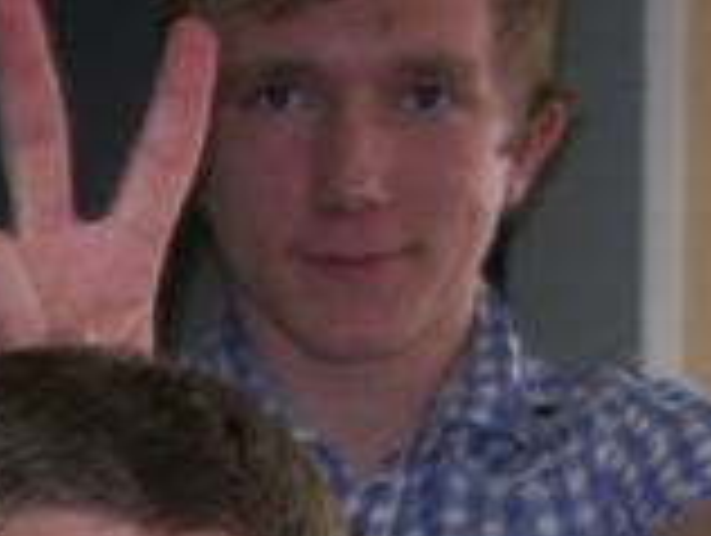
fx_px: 3641
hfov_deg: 11.1
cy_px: 1275
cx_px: 4
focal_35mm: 177
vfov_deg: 7.8
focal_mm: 5.8
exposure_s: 1/40
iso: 50
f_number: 2.6
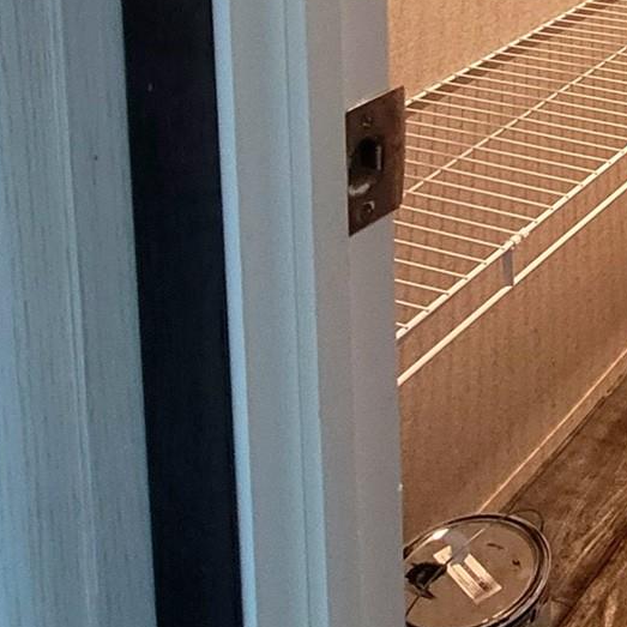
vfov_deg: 33.5
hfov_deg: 25.1
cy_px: -37
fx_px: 922
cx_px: 1008
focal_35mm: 45
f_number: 2.2
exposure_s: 1/30
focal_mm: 2.2
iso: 400
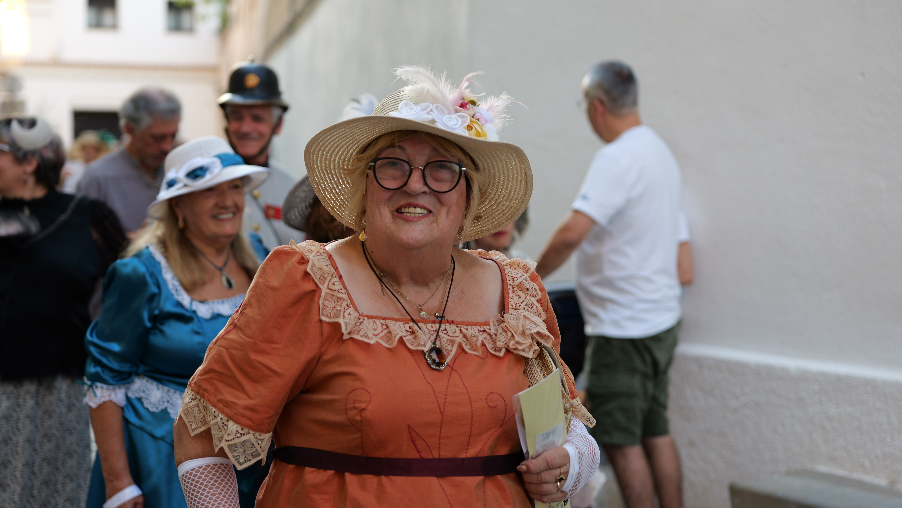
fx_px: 1507
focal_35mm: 63
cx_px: 450
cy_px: 264
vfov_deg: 19.1
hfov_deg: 33.3
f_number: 2.8
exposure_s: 1/60
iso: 160
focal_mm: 60
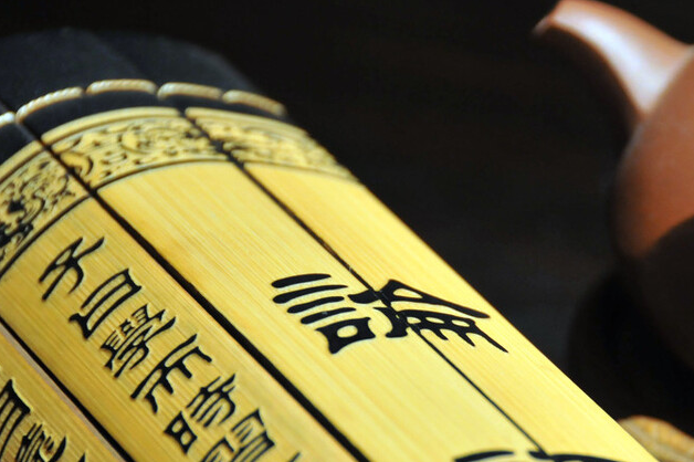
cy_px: 290
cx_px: 498
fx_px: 5798
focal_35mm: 301
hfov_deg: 6.8
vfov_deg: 4.6
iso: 1000
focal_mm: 105
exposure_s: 1/13
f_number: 5.3
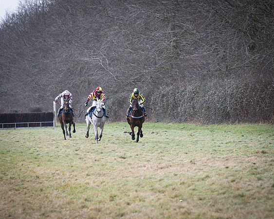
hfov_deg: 7.9
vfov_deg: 6.3
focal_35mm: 244
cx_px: 137
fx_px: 1982
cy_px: 110
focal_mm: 145
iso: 400
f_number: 5
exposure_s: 1/1000
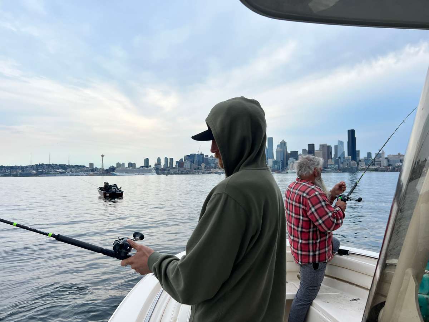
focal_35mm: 26
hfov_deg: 67.3
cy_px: 161
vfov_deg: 53.1
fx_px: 322
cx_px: 214
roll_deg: +1.2
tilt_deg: +1.7
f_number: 1.5
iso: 50
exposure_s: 1/1238
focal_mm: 5.7
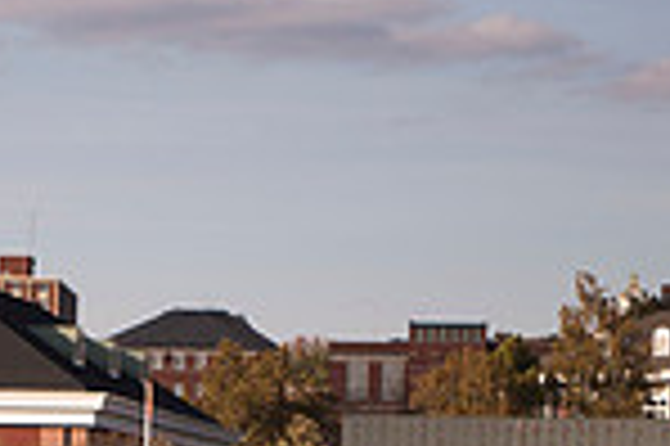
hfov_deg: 8.1
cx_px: -121
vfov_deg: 5.4
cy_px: 696
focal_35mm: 253
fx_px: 4703
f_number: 2.8
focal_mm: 65
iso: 320
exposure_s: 1/4000
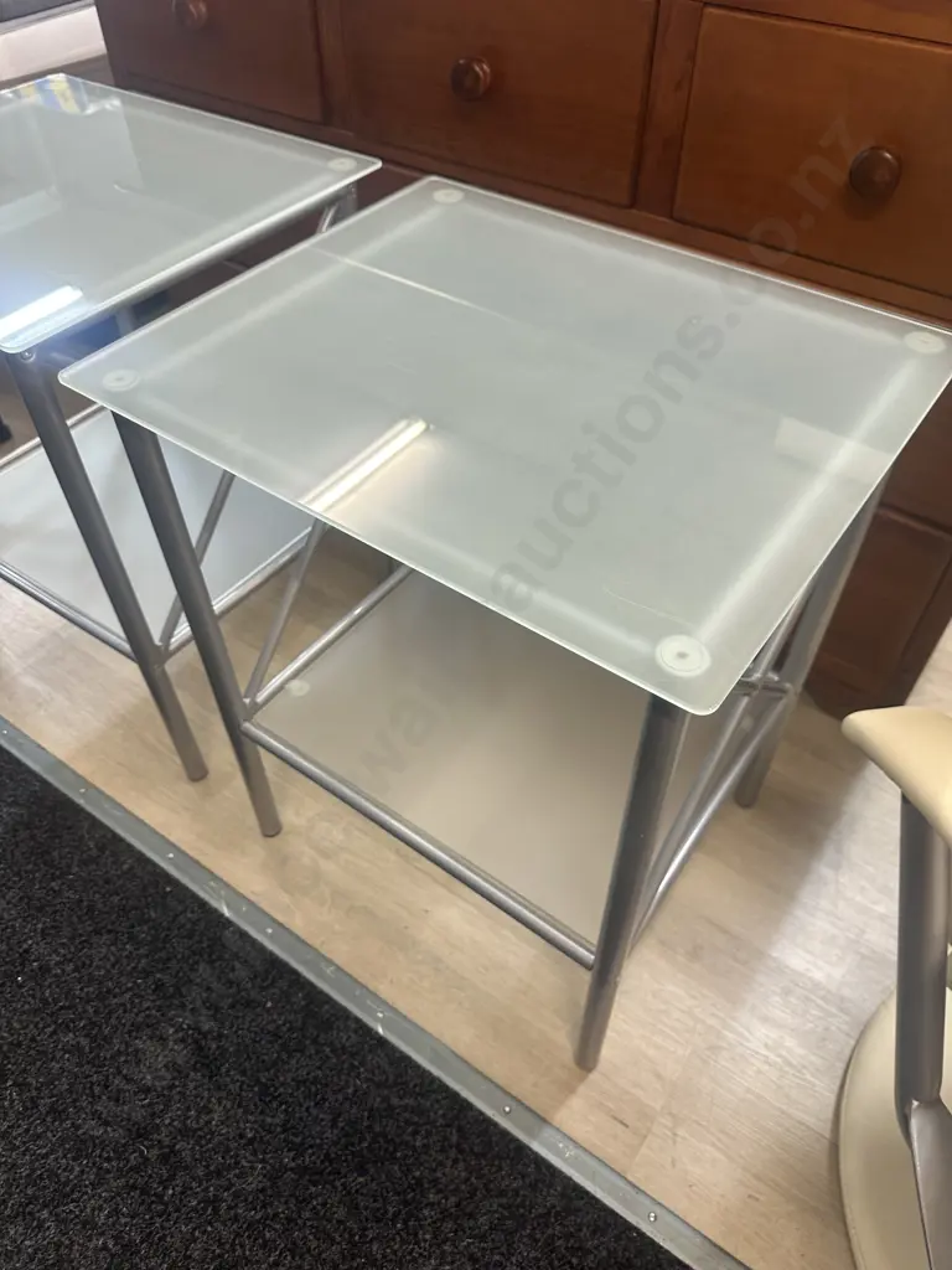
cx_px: 476
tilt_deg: -49.2
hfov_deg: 56.8
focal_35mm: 24
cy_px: 635
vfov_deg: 71.6
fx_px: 880
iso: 160
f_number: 1.78
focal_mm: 6.86
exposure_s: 1/50
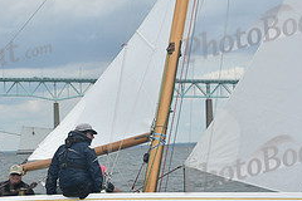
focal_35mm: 208
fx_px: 1745
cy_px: 114
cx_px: 118
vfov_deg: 6.6
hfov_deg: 9.9
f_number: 7.1
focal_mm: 86
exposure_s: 1/1000
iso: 250
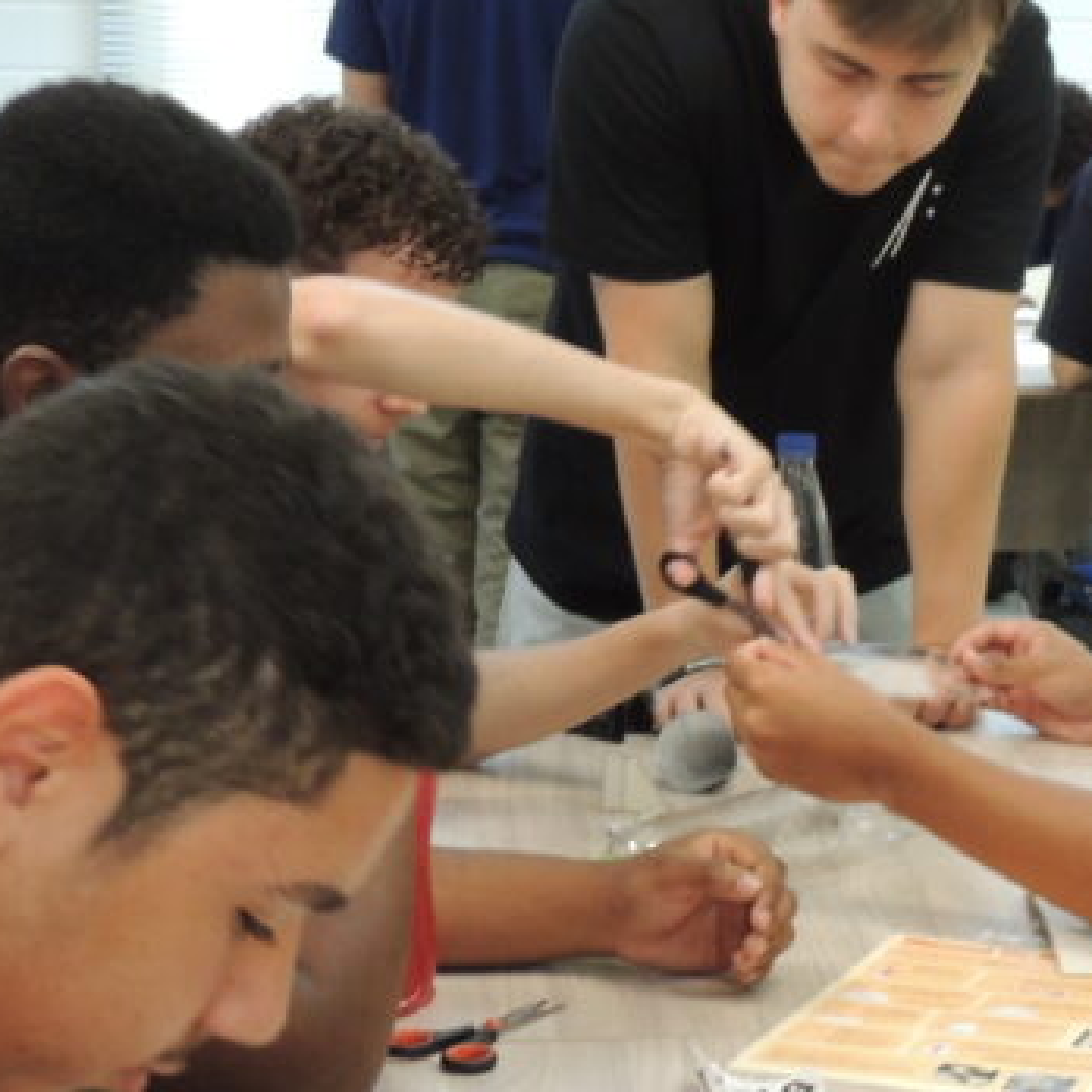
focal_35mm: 104
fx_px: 3712
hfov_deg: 16.6
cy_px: 565
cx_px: 838
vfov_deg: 16.7
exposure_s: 1/13
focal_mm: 7.1
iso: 400
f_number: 3.3
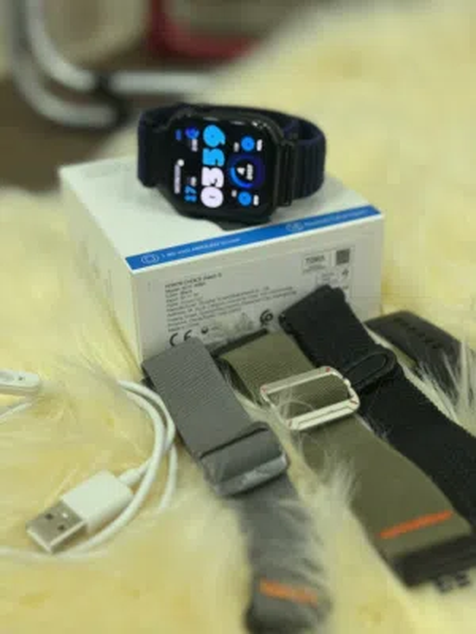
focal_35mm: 48
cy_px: 317
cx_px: 238
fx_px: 880
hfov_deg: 30.3
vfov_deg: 39.7
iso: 160
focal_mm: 6.76
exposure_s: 1/50
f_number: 1.78
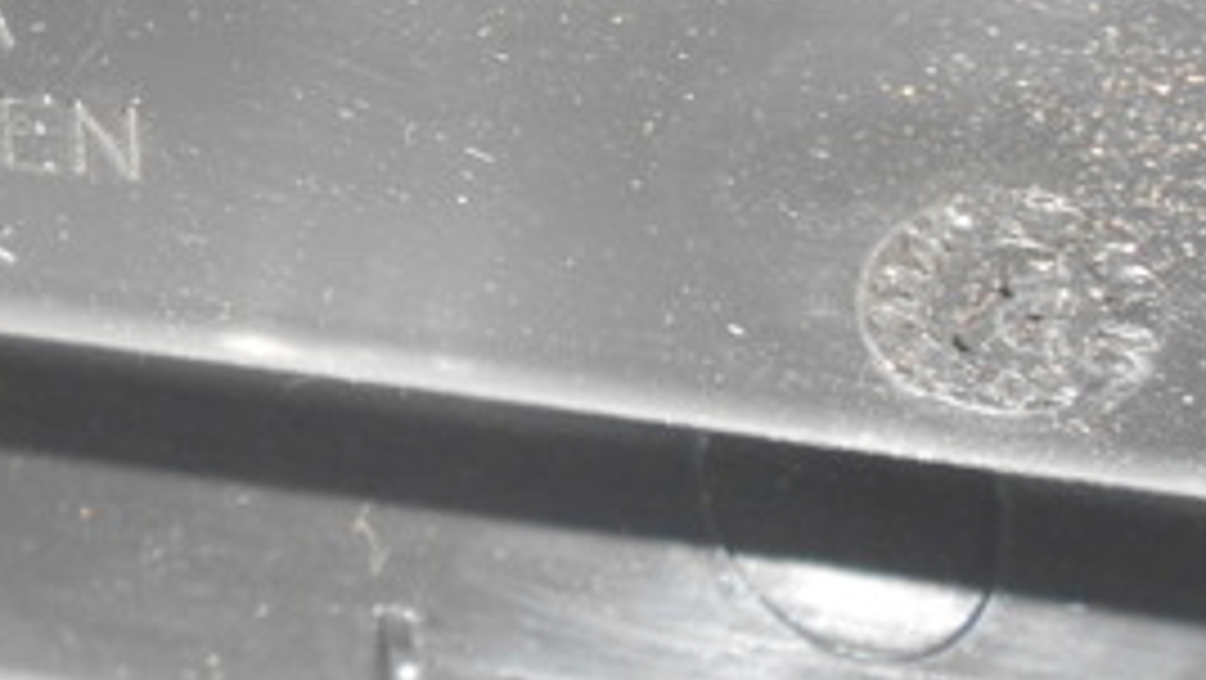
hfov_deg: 24.8
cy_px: -104
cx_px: -207
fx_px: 2495
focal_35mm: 78
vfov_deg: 15.0
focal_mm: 5.3
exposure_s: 1/25
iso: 320
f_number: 11.9
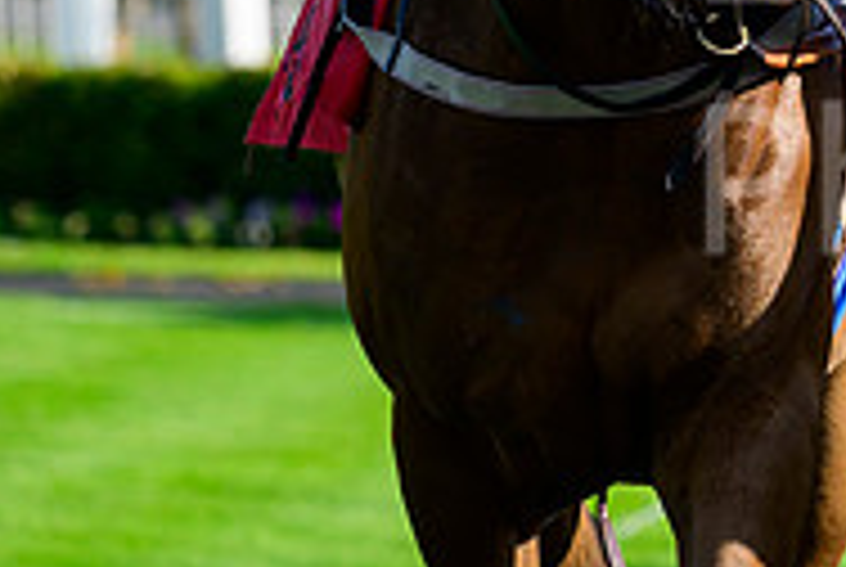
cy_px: -135
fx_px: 17088
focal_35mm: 726
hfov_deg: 2.8
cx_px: 1126
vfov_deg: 1.9
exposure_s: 1/1250
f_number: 5.6
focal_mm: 210
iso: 400
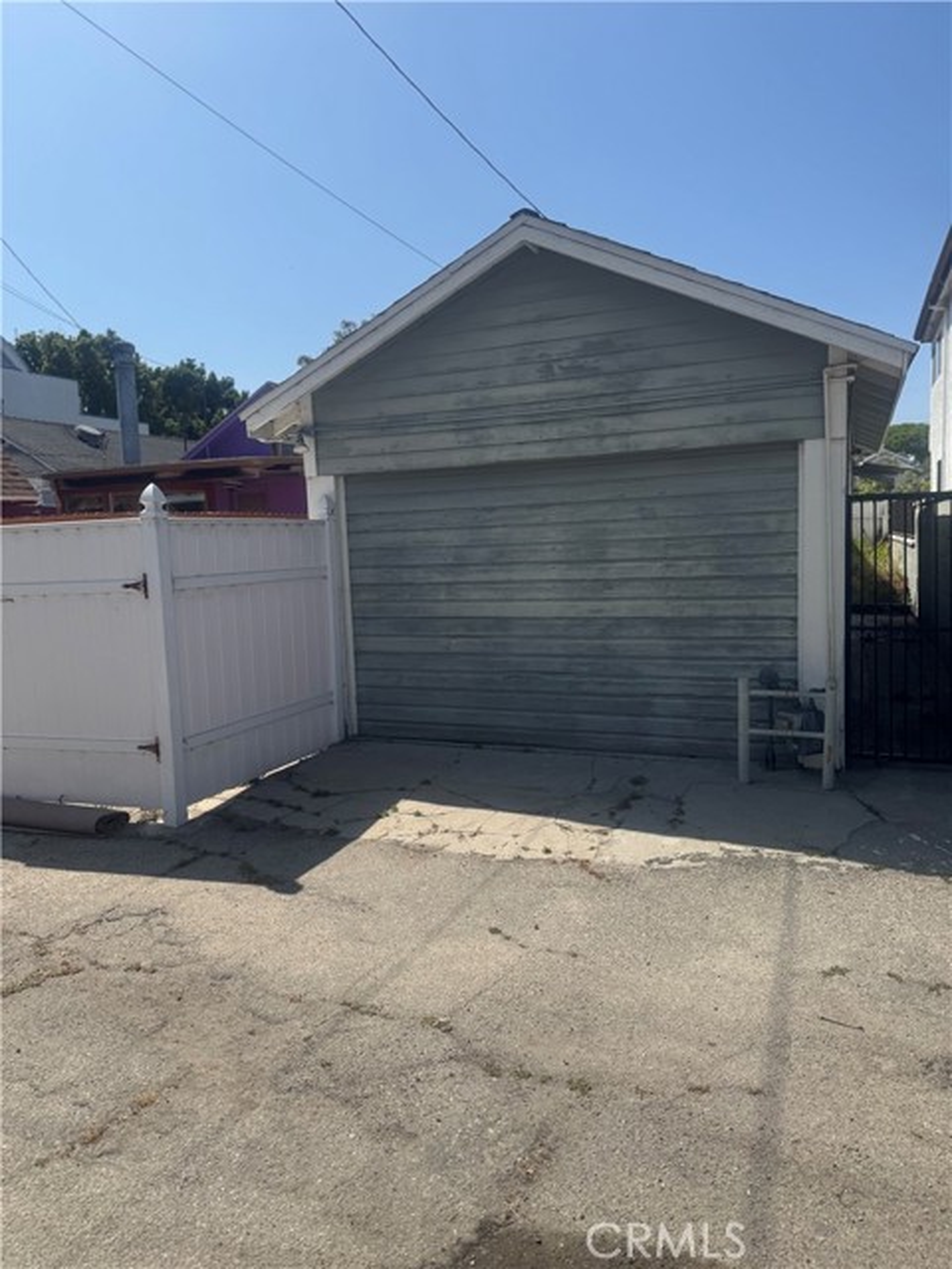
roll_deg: +2.7
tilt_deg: -7.1
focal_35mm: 24
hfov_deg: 56.8
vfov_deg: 71.6
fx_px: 880
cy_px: 634
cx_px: 476
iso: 80
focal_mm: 6.76
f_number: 1.78
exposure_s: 1/5348
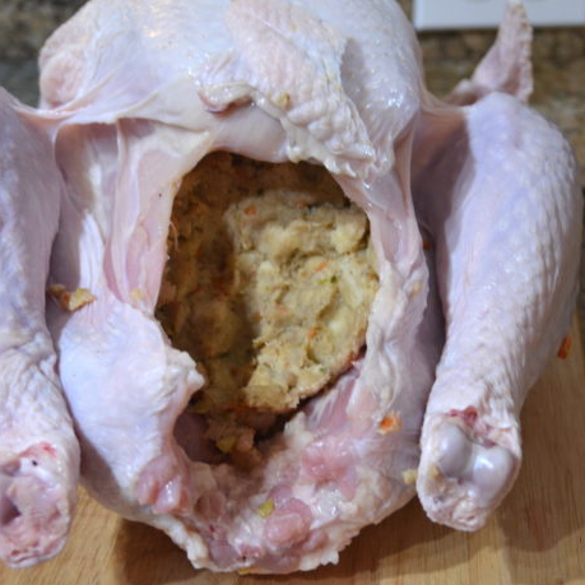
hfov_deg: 26.1
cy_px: 293
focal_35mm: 66
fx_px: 1262
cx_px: 268
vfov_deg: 26.1
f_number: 4.5
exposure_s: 1/30
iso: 1100
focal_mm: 34
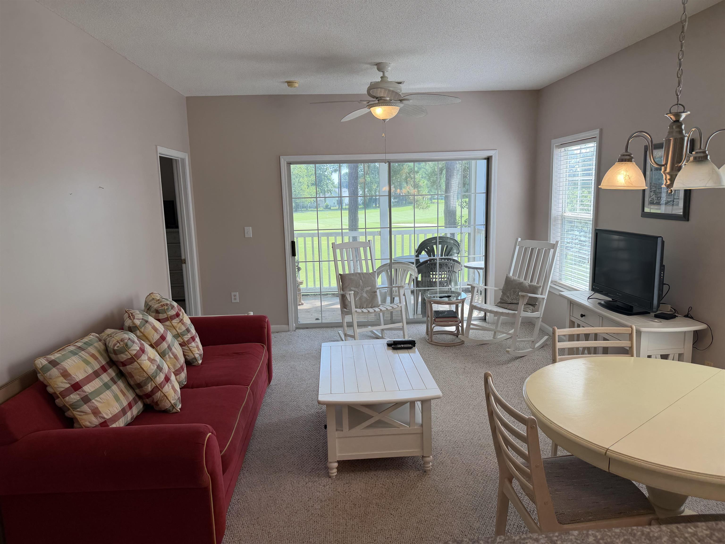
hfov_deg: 71.6
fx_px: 503
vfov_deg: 56.8
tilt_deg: -9.4
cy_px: 272
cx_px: 362
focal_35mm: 24
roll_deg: +2.8
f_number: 1.78
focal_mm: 6.76
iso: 80
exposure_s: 1/218
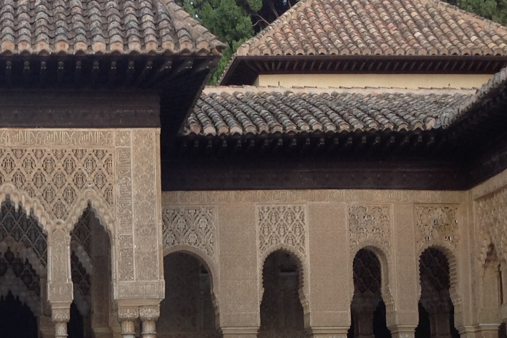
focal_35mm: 90
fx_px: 1267
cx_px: 19
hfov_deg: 21.9
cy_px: 315
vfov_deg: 15.0
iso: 50
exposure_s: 1/137
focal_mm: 4.28
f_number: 2.4
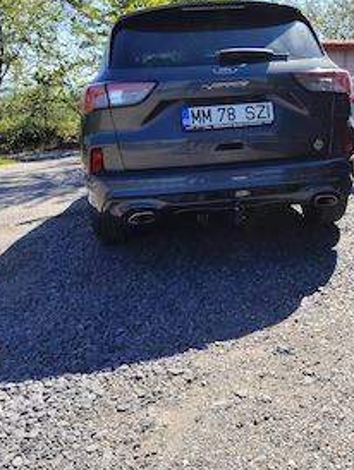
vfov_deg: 52.5
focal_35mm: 35
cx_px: 234
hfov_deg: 40.3
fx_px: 476
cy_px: 214
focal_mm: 5.25
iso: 100
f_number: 1.75
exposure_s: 1/775
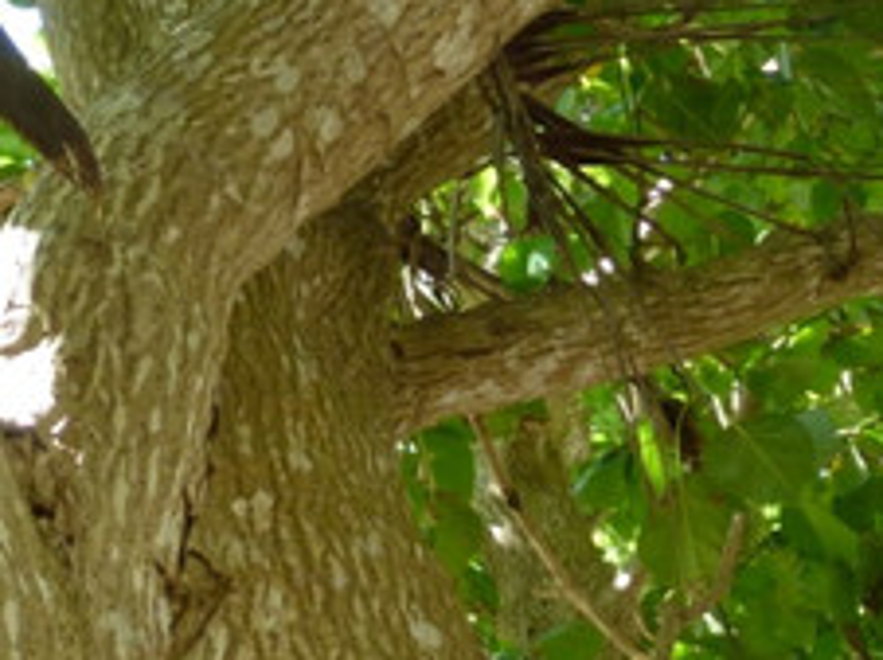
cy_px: 78
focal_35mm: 68
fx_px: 1733
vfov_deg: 21.2
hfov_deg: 26.1
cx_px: -125
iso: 125
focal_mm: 4.3
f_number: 3.3
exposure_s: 1/60
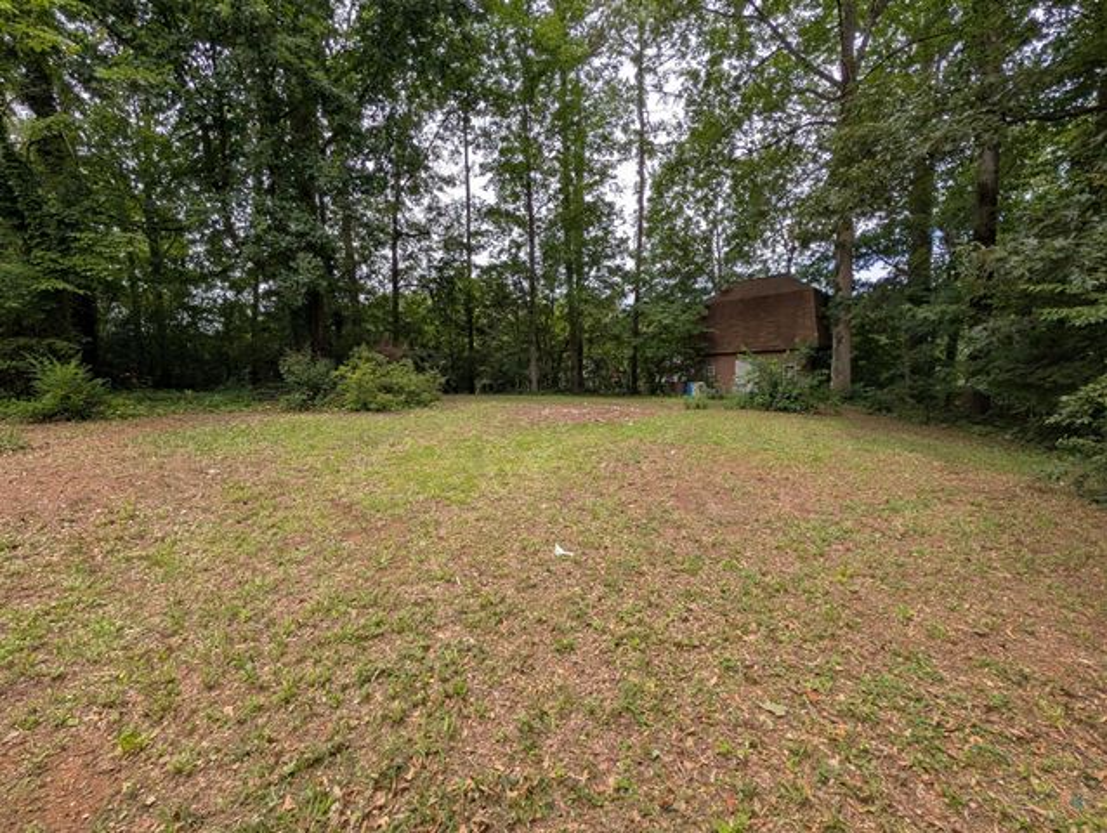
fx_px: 384
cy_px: 416
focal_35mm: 12
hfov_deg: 110.5
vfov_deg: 94.6
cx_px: 554
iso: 46
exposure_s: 1/1427
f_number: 1.7
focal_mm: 2.02
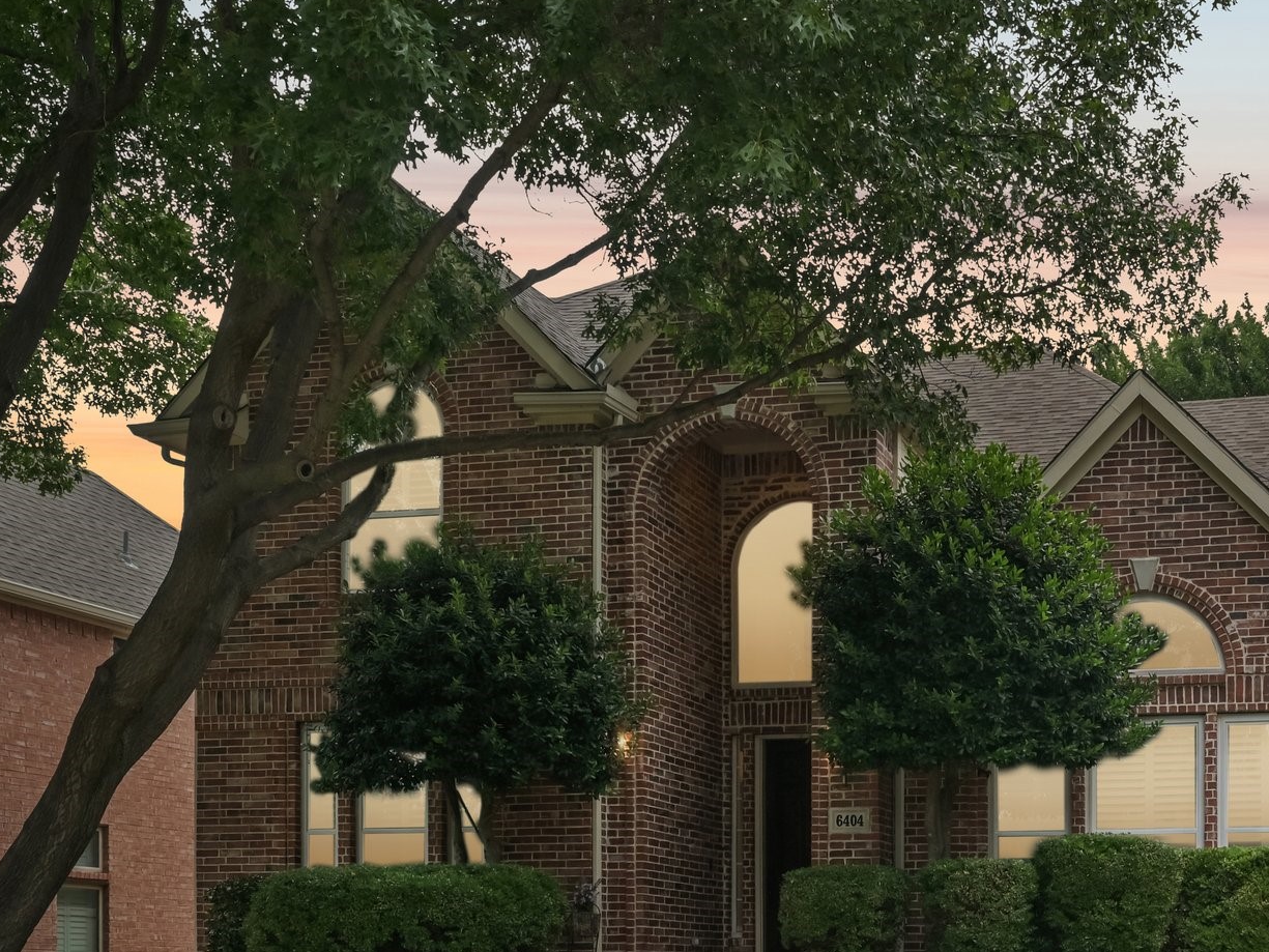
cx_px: 1011
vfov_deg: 31.7
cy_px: 704
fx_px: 1650
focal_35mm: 45
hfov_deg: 40.4
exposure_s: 1/100
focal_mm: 28
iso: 400
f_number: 8
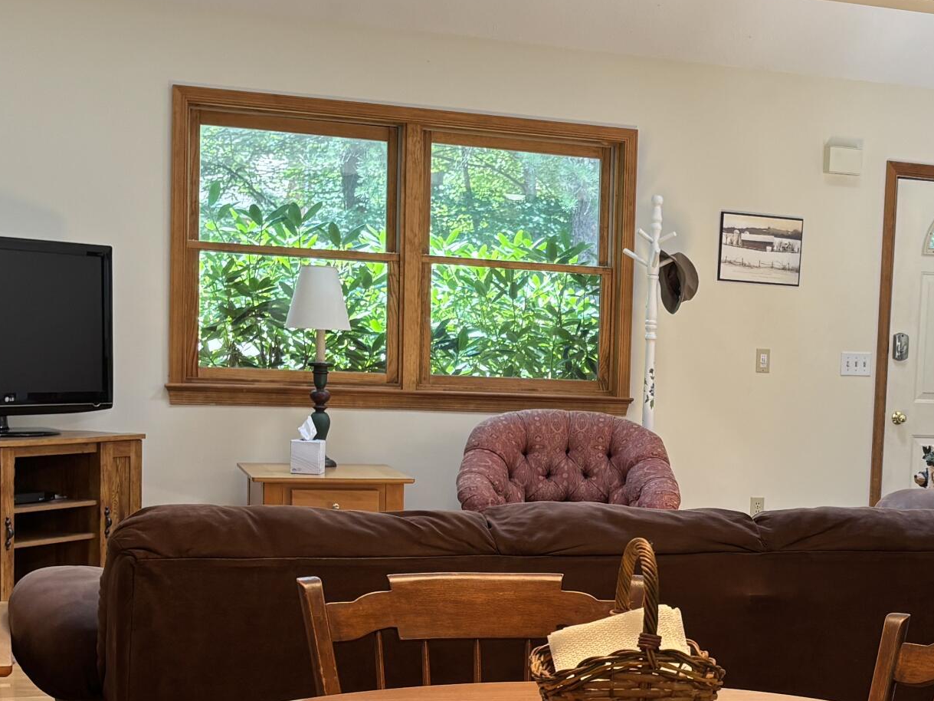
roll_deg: -2.5
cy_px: 510
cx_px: 783
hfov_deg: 29.4
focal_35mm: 64
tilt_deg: -5.6
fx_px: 1727
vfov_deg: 22.7
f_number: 1.6
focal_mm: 5.96
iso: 80
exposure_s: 1/60
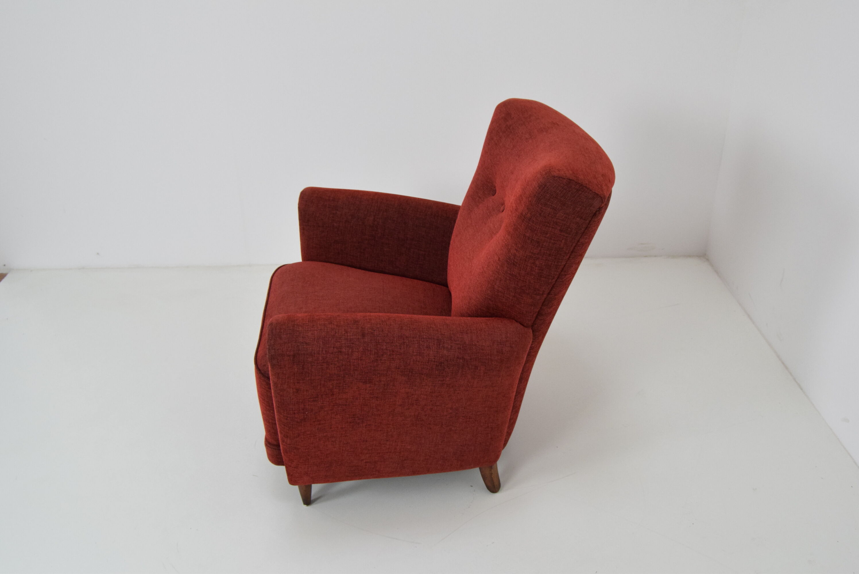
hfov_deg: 57.2
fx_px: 788
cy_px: 287
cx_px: 430
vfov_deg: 40.0
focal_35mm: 33
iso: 1600
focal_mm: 22
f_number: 6.3
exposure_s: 1/160
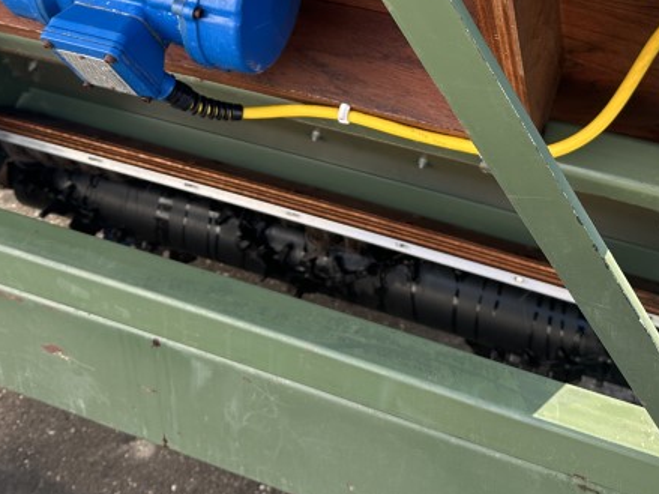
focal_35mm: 56
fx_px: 1066
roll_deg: -1.6
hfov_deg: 34.3
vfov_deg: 25.1
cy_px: 24
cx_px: 353
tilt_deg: -28.5
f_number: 1.78
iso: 80
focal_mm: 6.86
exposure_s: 1/250
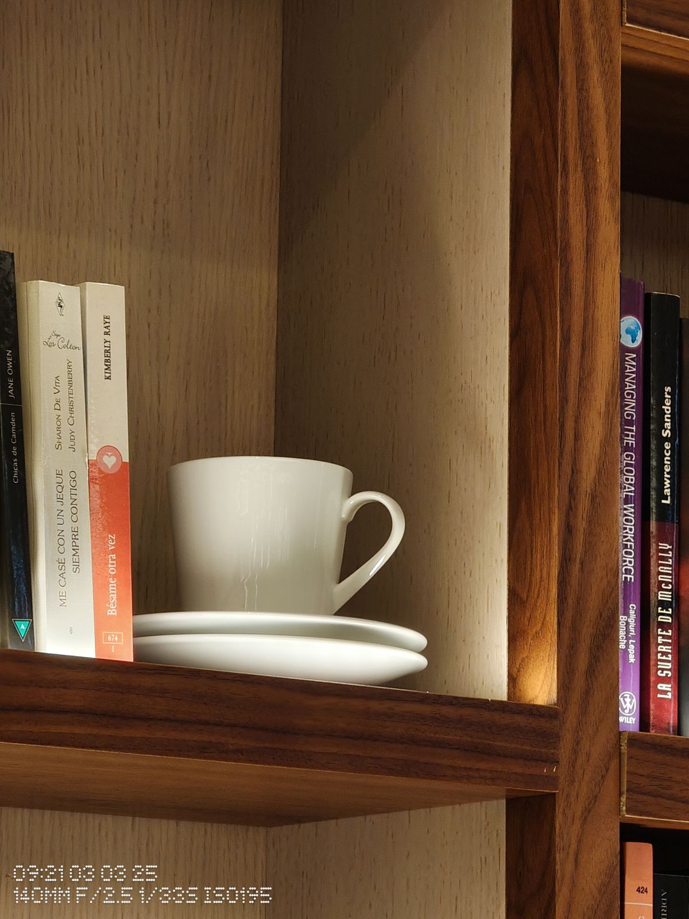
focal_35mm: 140
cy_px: 460
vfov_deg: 14.1
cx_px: 344
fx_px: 3715
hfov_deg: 10.6
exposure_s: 1/33.3
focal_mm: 13.3
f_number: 2.55
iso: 195
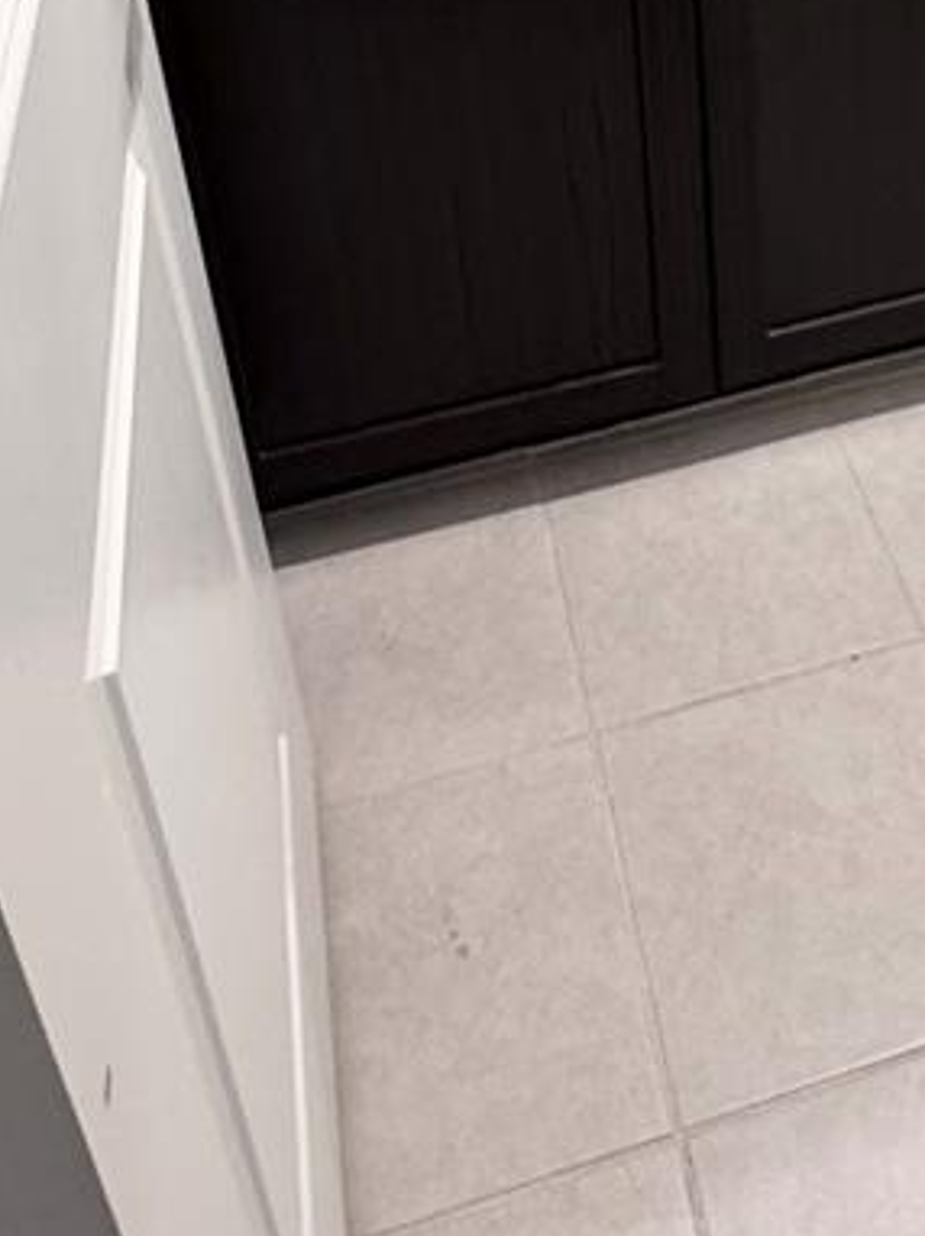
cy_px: -152
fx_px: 1569
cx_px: 724
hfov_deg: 32.1
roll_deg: +3.0
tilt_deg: -24.6
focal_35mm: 44
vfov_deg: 35.9
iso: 400
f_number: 2.2
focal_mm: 2.22
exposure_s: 1/60
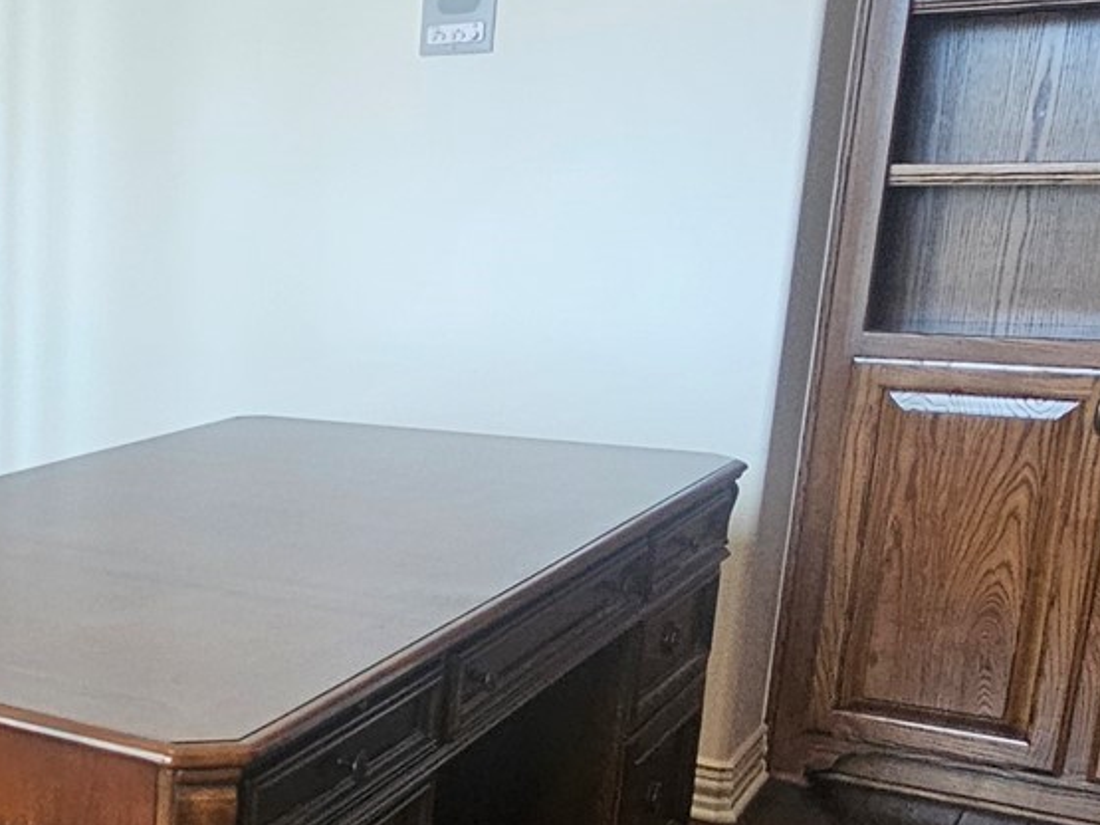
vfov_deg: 30.0
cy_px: 547
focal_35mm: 48
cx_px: -272
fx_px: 1525
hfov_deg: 31.9
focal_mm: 2.2
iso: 320
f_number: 2.2
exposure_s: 1/60
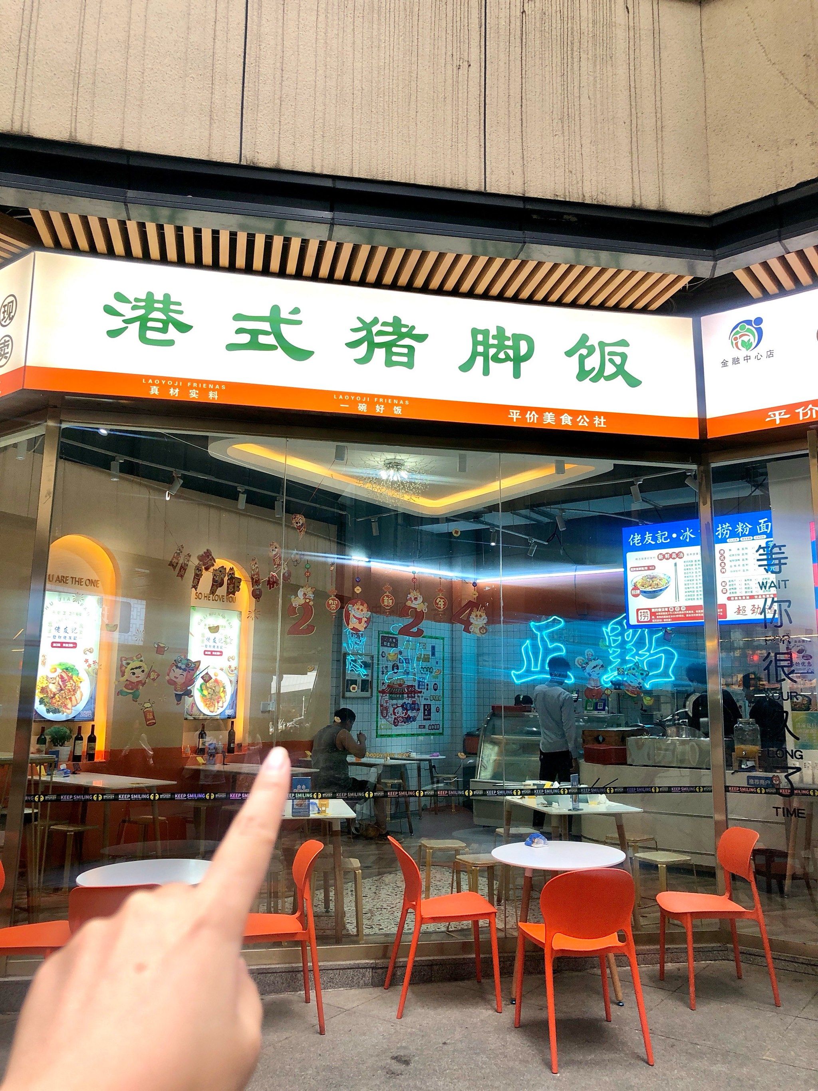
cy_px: 546
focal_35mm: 28
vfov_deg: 63.4
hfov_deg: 49.8
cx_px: 409
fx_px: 882
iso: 32
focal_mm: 4
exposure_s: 1/100
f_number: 1.8
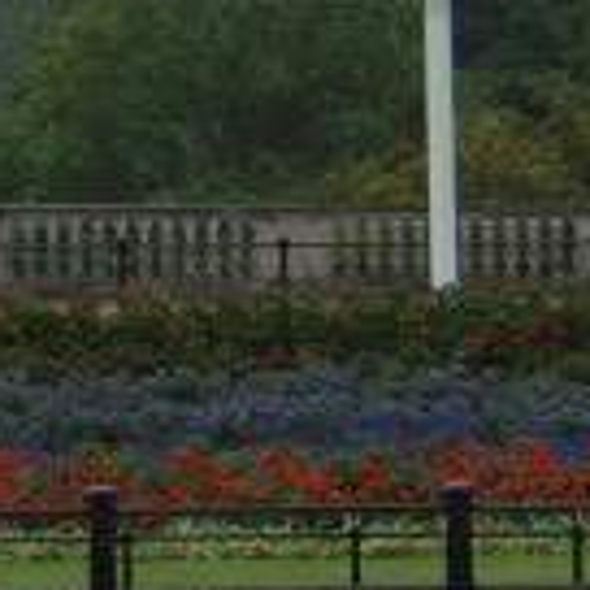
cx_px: 187
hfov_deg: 5.0
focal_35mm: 350
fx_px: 6749
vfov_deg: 5.0
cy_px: -347
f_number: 4.1
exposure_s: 1/60
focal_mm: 17.2
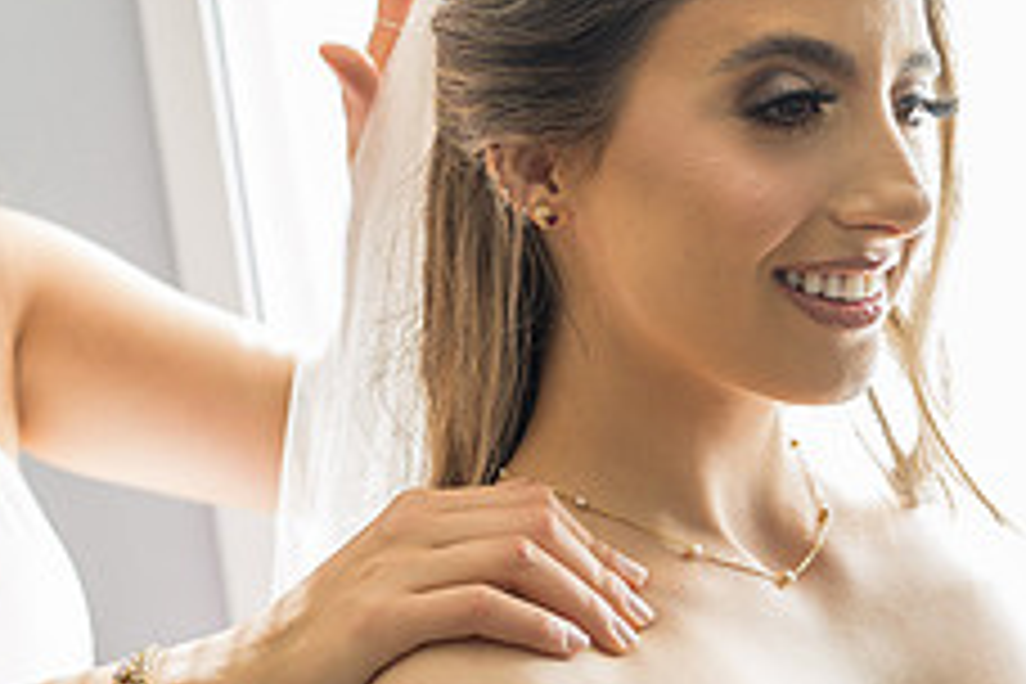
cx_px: 477
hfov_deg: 22.9
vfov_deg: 15.4
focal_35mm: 89
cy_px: 299
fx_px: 2536
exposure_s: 1/125
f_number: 2.8
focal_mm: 35
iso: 400
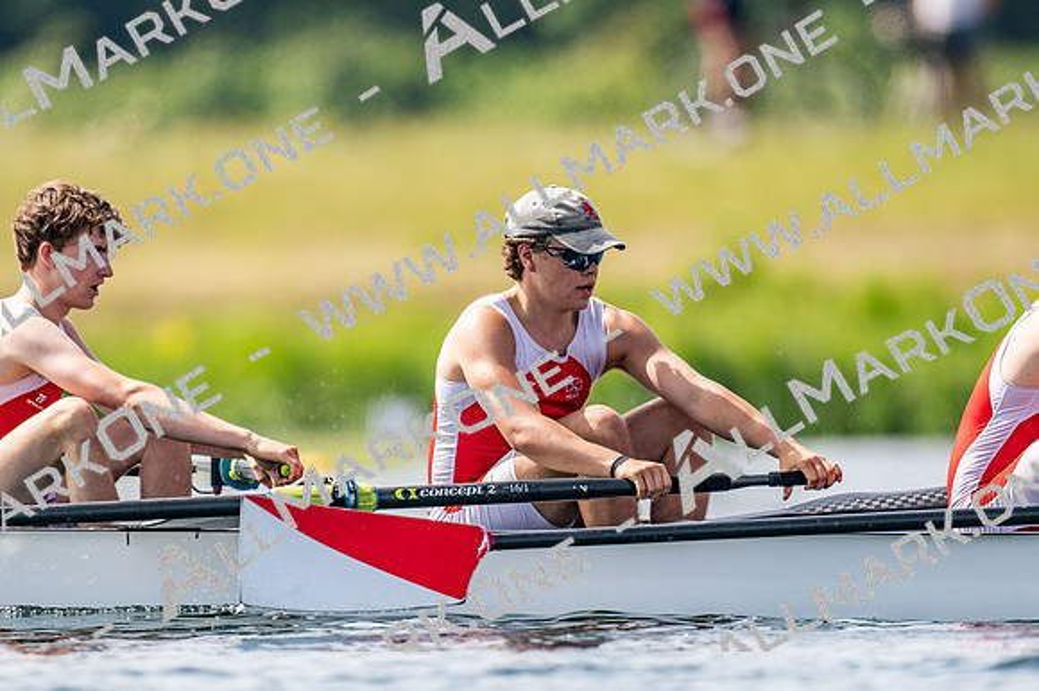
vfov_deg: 1.5
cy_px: 346
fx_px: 25959
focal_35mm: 900
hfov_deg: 2.3
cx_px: 520
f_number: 4
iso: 220
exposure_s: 1/2500
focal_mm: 600
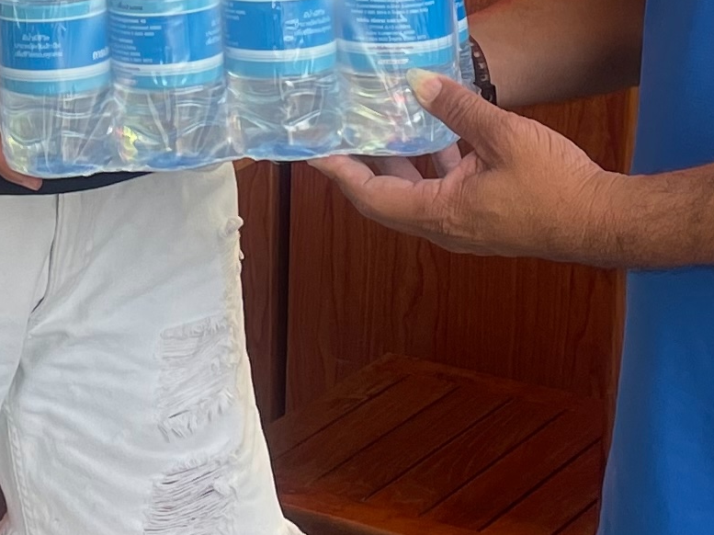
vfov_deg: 10.5
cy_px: -314
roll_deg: -0.3
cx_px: -83
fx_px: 2783
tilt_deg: -6.3
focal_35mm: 135
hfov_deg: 14.3
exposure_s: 1/292
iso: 32
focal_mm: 4.2
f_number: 1.6
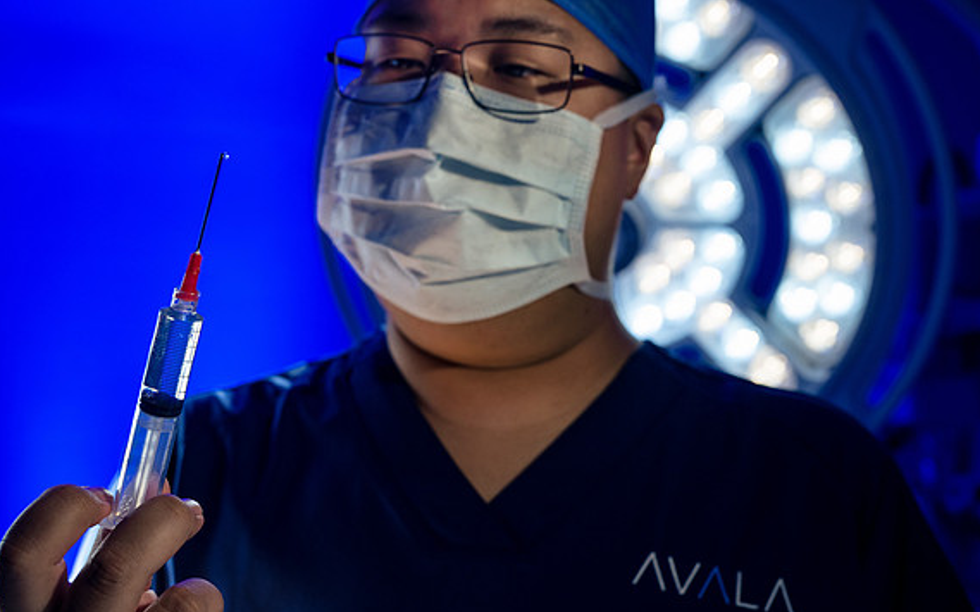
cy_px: 306
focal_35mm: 52
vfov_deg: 24.8
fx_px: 1388
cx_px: 493
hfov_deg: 38.9
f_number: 6.3
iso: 400
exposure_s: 1/100
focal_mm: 50
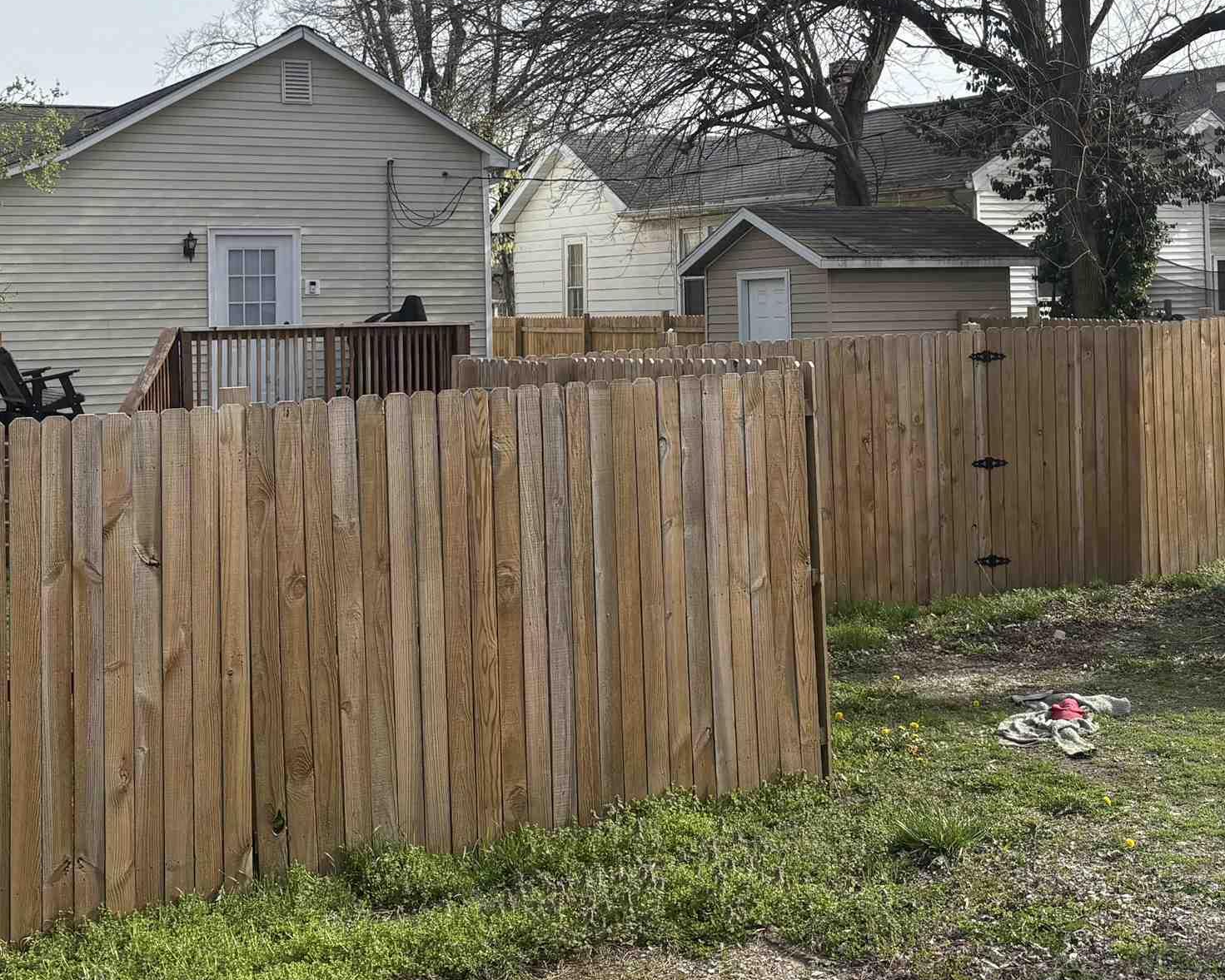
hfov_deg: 35.3
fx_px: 1922
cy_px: 227
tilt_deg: +2.3
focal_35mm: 53
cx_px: 665
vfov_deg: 28.1
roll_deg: +1.0
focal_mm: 5.96
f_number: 1.6
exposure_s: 1/3623
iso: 50
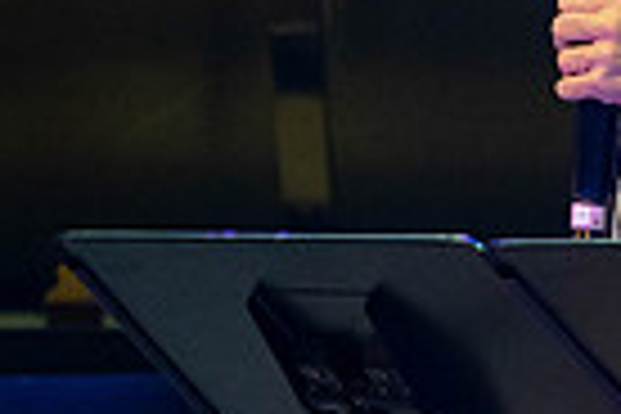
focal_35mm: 1680
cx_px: 716
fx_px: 28978
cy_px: 196
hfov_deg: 1.2
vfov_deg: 0.8
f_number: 5.6
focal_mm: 400
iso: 3200
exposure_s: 1/250
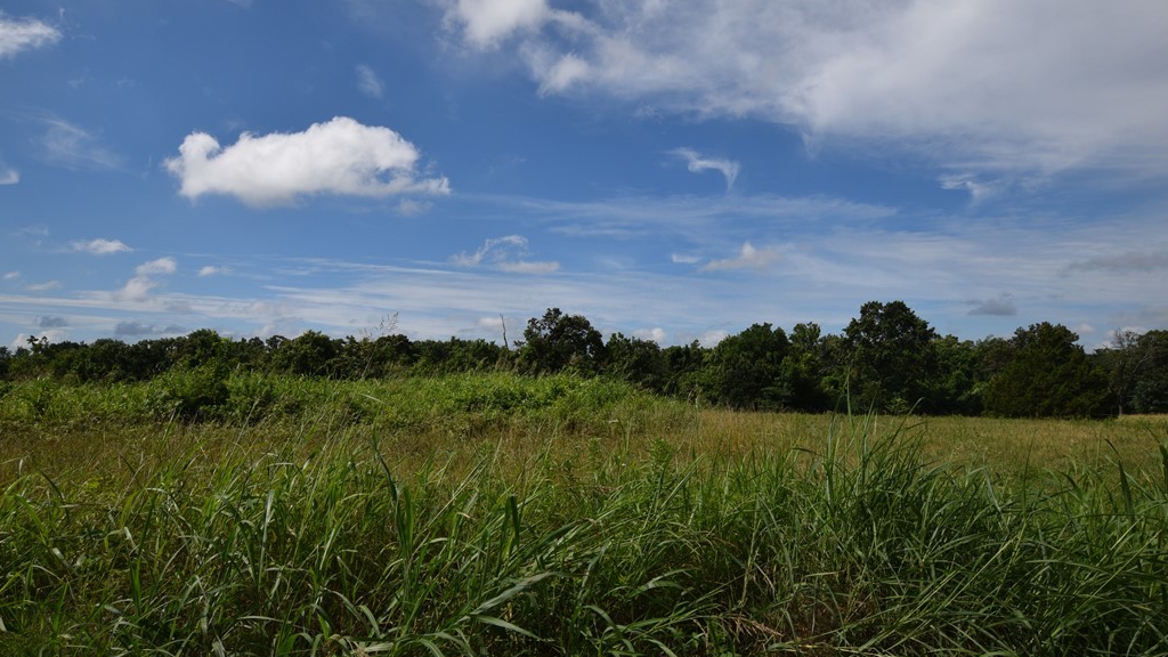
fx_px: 619
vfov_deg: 55.7
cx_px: 577
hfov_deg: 86.6
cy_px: 374
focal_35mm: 20
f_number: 11
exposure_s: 1/500
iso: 200
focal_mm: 12
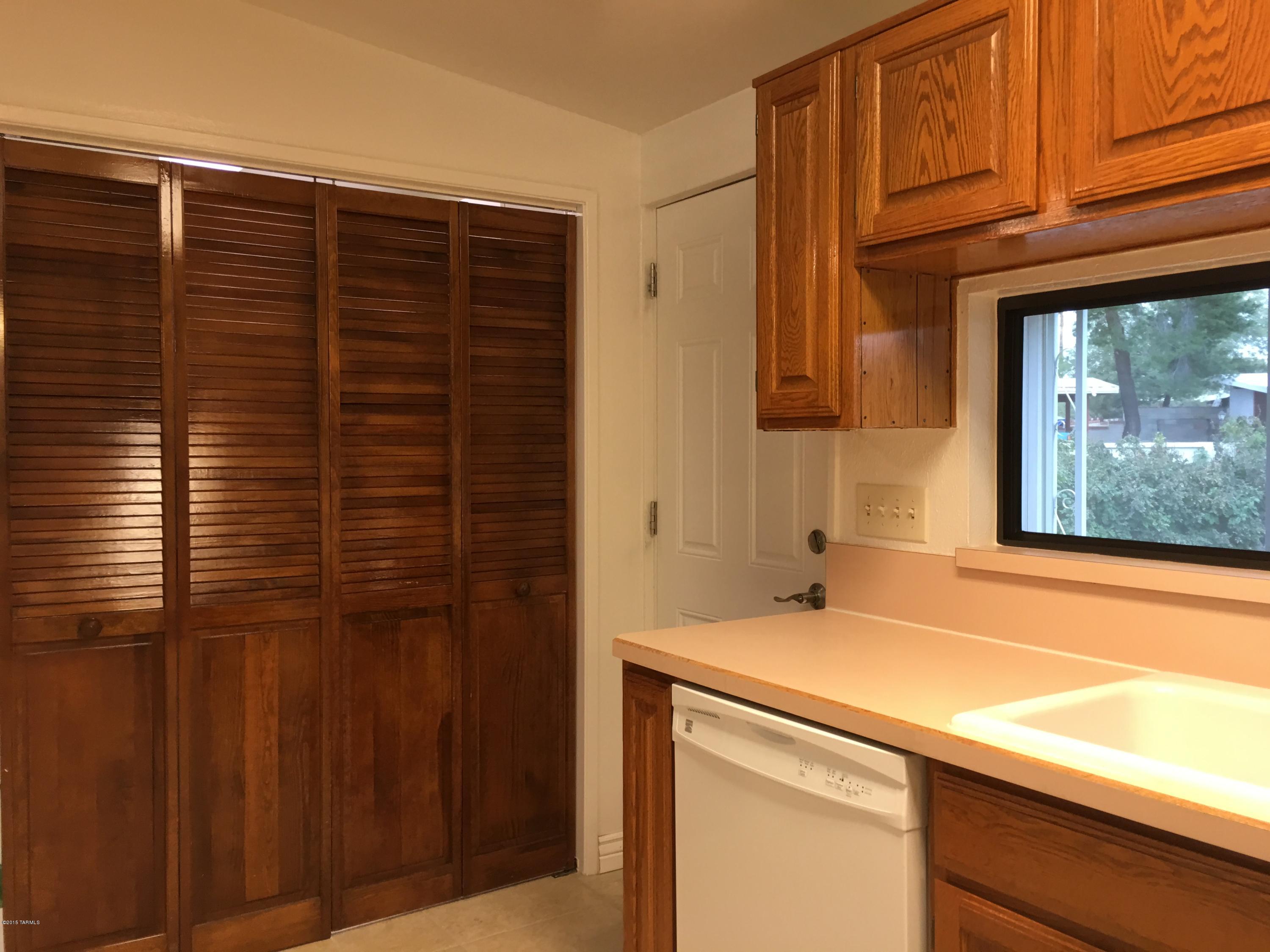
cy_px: 476
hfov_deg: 61.7
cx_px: 635
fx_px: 1064
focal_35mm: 29
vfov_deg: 48.2
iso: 25
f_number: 2.2
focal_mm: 4.15
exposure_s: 1/15
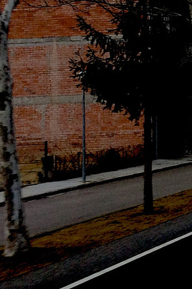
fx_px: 881
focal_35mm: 110
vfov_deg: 18.4
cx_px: 402
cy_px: 47
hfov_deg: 11.1
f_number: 2.2
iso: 32
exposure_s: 1/106
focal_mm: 4.15
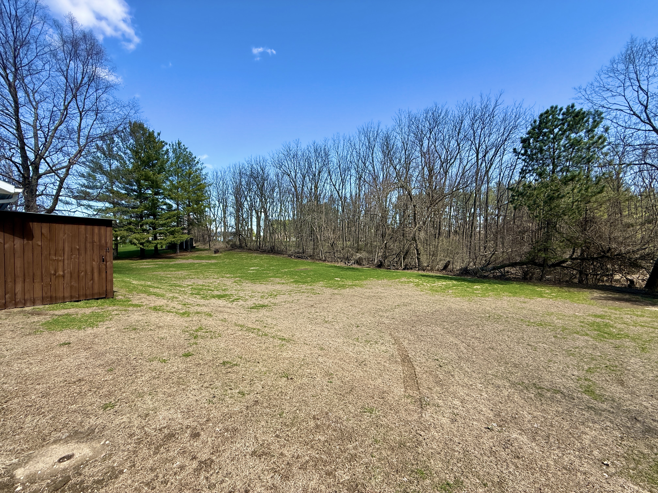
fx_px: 266
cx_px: 329
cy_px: 246
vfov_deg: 85.7
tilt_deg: -0.4
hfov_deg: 102.1
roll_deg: +2.0
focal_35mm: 14
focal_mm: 2.22
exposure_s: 1/789
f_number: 2.2
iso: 50
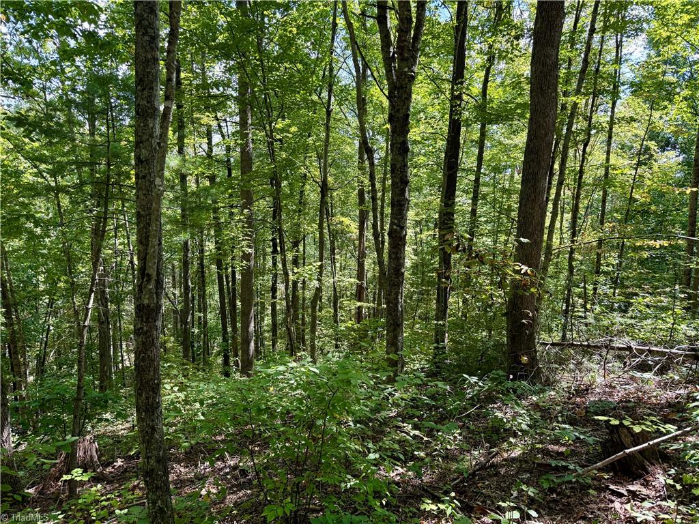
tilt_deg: -8.6
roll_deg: -1.4
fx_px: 485
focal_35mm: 24
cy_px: 262
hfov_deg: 71.6
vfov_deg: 56.8
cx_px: 350
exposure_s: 1/391
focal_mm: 6.76
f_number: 1.78
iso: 100
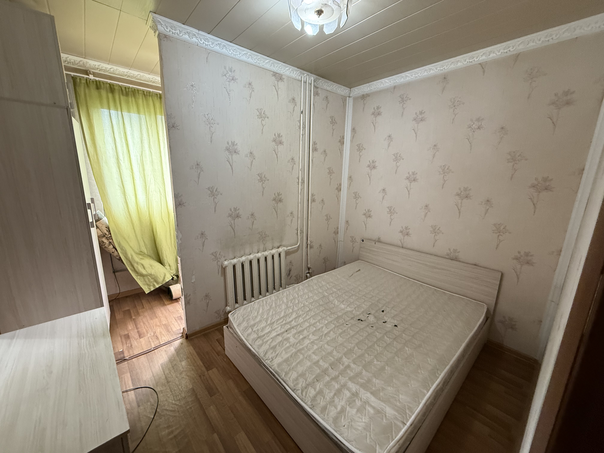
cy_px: 226
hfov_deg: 102.1
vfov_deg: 85.7
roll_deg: -1.2
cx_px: 302
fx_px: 244
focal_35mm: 14
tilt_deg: -11.6
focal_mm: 2.22
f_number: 2.2
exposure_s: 1/60
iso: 400
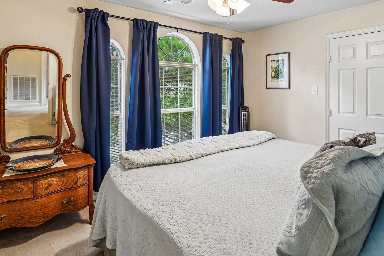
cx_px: 204
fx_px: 213
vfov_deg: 60.9
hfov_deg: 83.9
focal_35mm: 20
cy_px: 92
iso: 500
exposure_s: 1/15
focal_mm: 14
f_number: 8
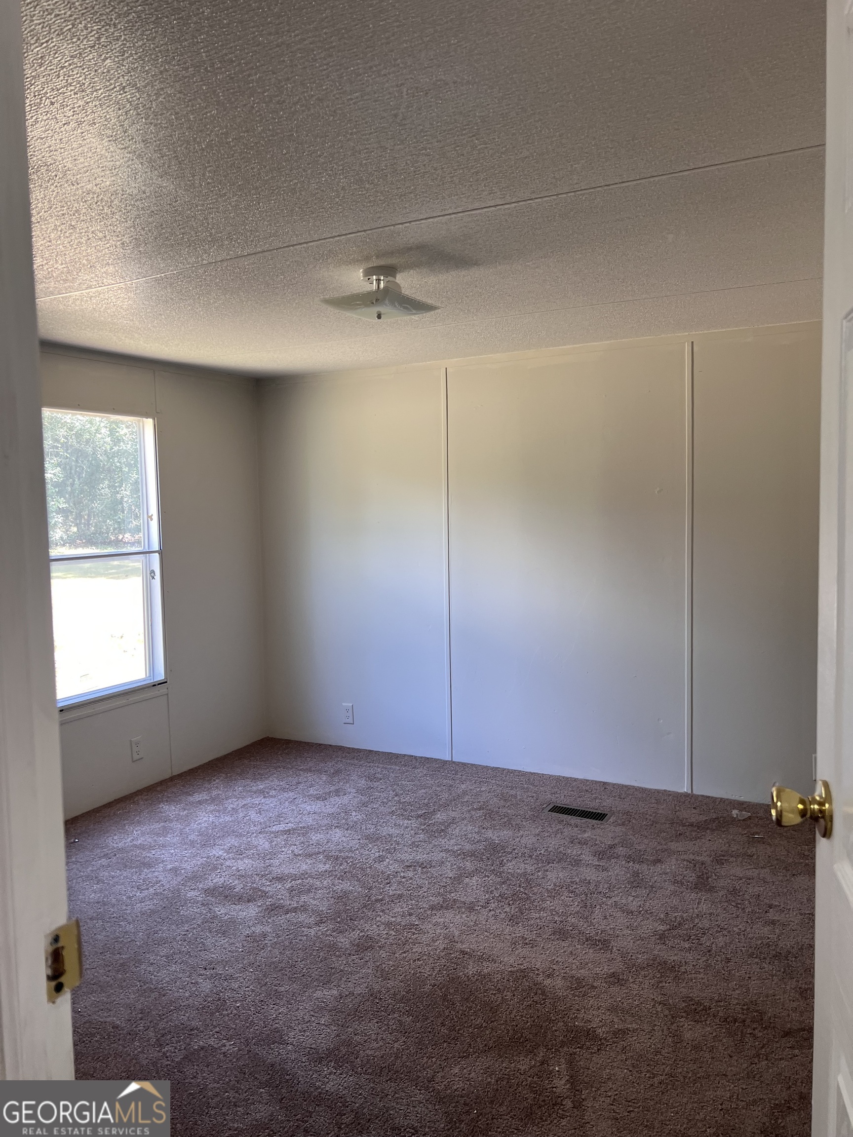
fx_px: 854
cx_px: 426
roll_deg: +1.4
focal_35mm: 26
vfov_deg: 67.3
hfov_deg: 53.1
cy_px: 568
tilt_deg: -2.0
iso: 100
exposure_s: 1/120
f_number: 1.5
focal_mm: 5.7
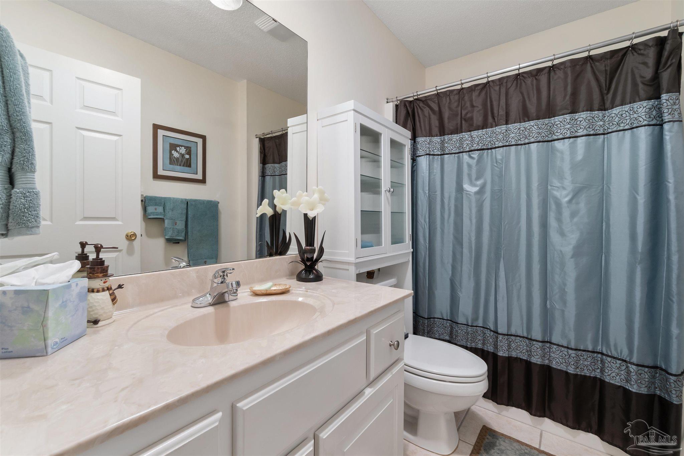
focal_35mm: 15
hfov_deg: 100.4
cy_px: 228
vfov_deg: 77.3
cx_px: 342
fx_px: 285
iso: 400
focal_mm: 10
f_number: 9
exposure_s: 1/10
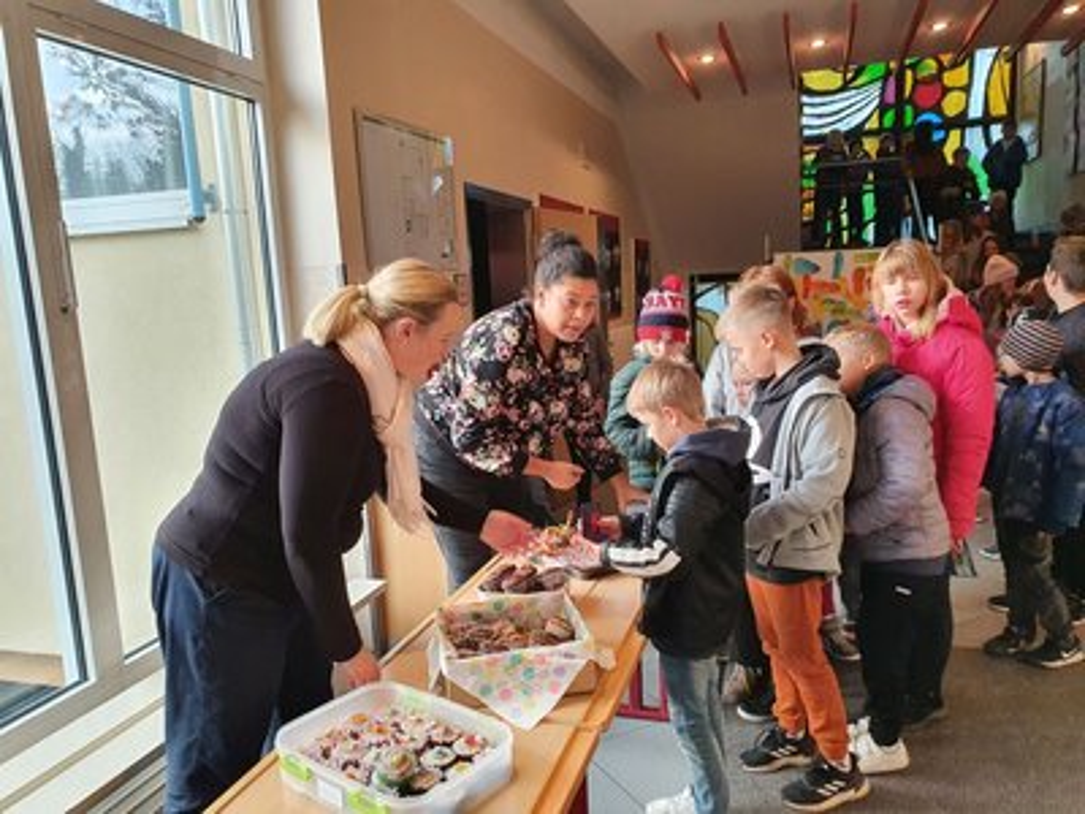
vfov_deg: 53.1
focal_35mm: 26
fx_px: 815
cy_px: 407
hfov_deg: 67.3
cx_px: 542
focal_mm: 4.32
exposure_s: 1/100
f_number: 2.4
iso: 125
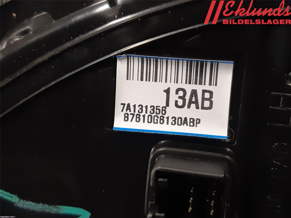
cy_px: 109
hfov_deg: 67.3
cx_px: 146
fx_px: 219
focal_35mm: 26
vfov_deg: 53.1
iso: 160
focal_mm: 3.93
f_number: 1.7
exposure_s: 1/50
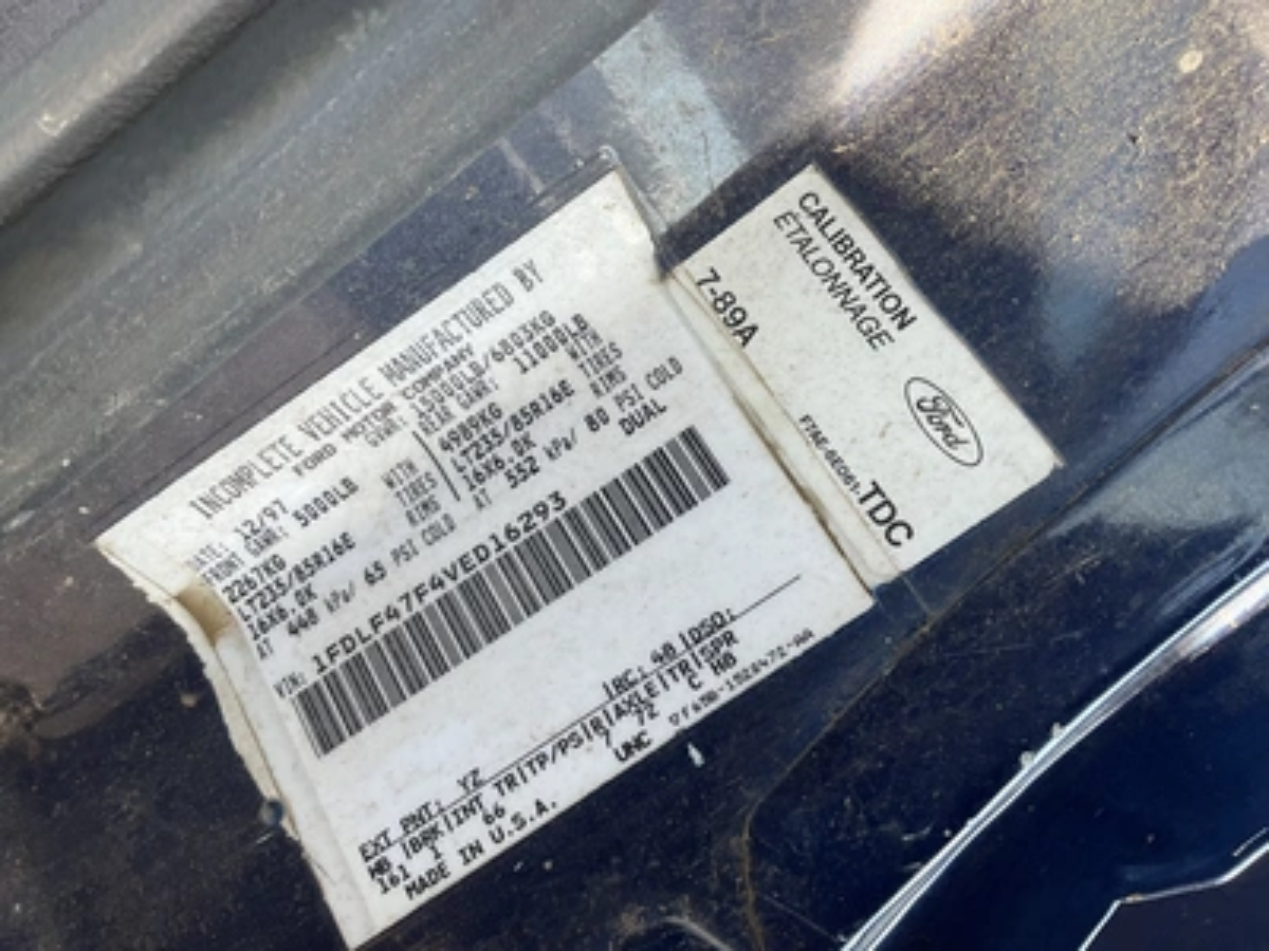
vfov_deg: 48.2
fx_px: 1063
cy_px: 476
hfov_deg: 61.7
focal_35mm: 29
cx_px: 634
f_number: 1.8
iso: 25
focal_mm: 3
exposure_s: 1/197
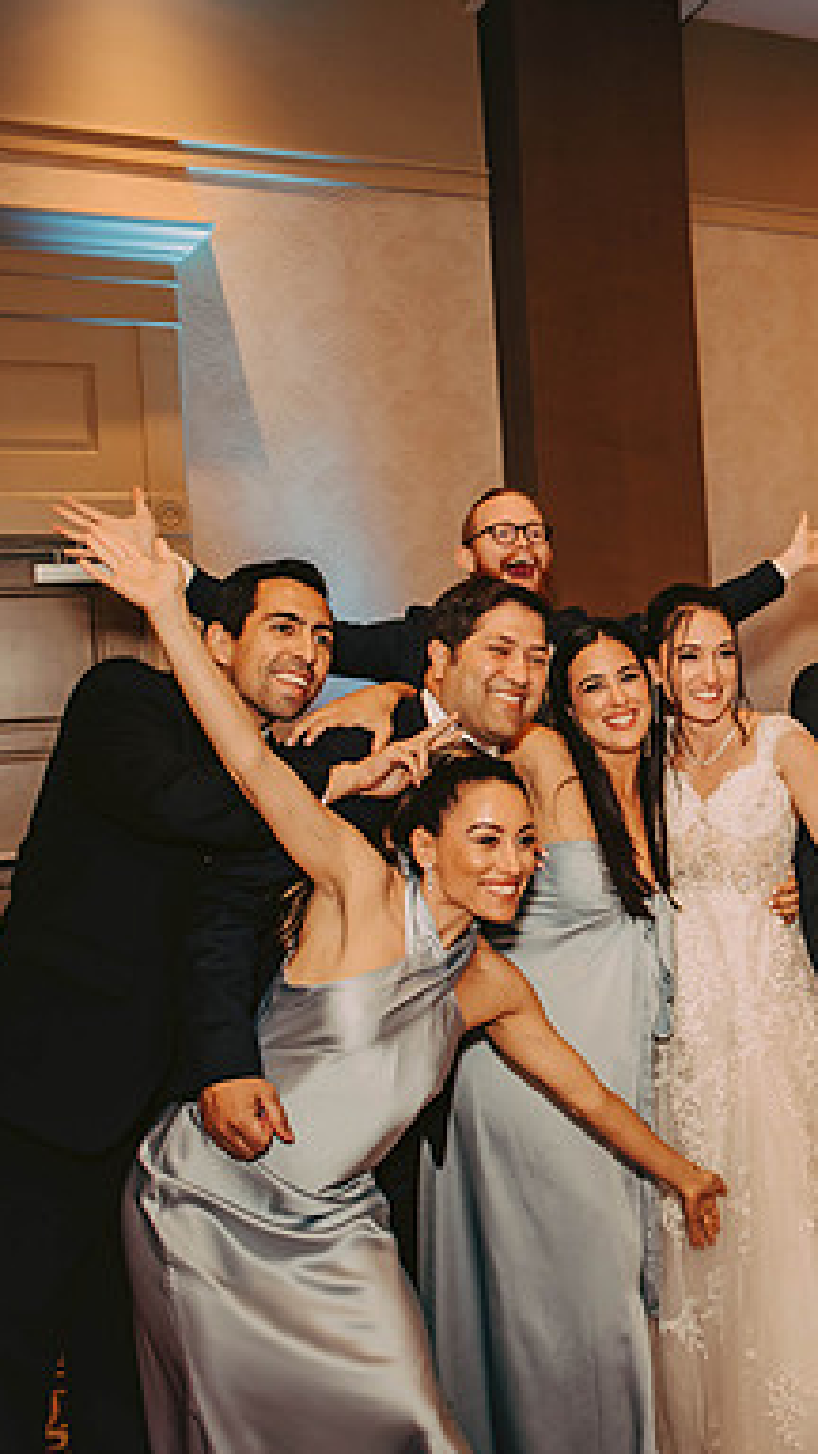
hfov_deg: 29.3
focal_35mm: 38
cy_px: 729
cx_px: 807
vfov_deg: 52.8
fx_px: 1465
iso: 800
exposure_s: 1/125
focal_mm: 24
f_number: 2.8
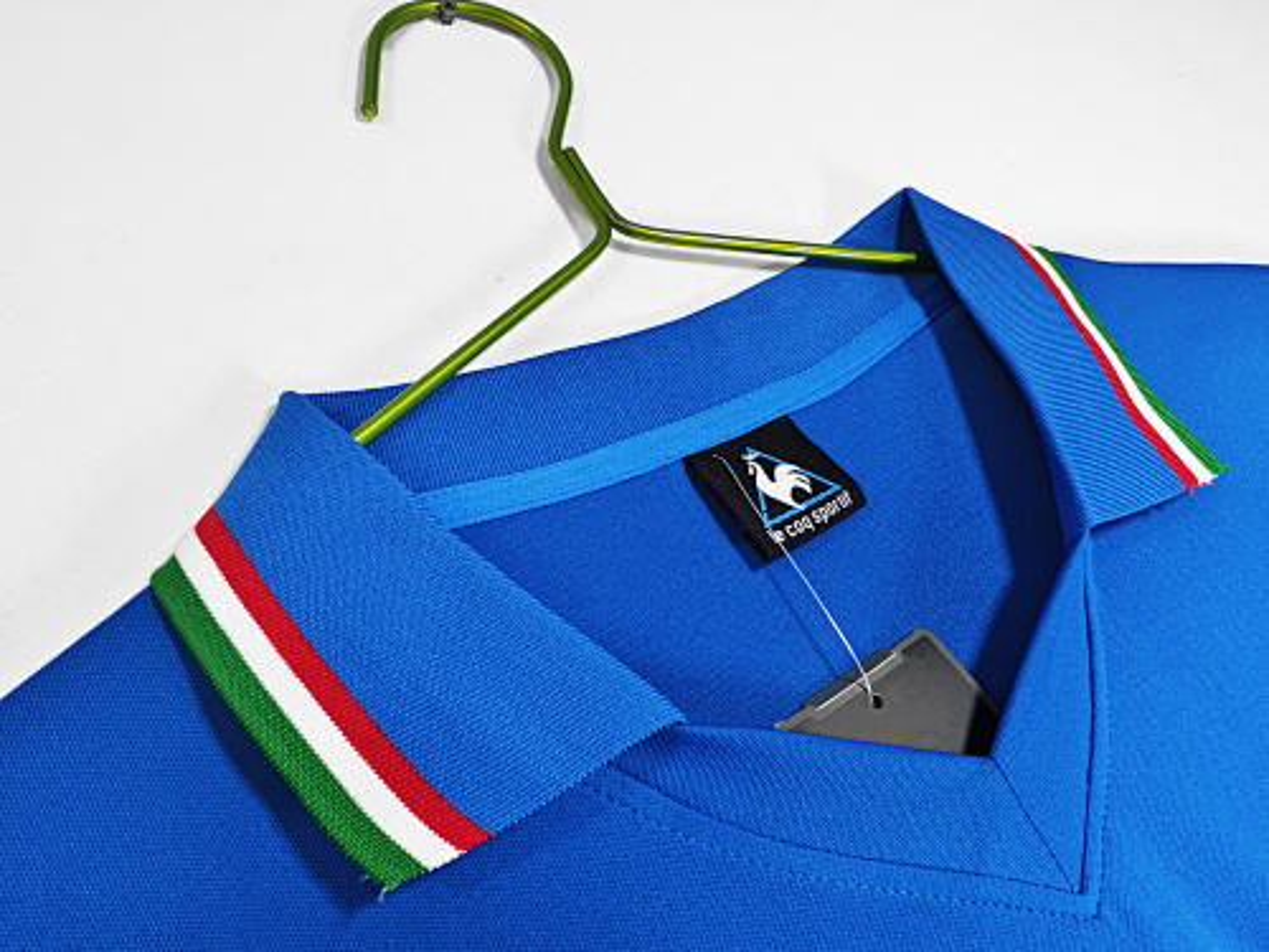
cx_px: 634
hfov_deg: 73.9
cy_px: 476
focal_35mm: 23
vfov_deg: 58.9
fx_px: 843
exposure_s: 1/50
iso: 104
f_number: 2.2
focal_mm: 2.59
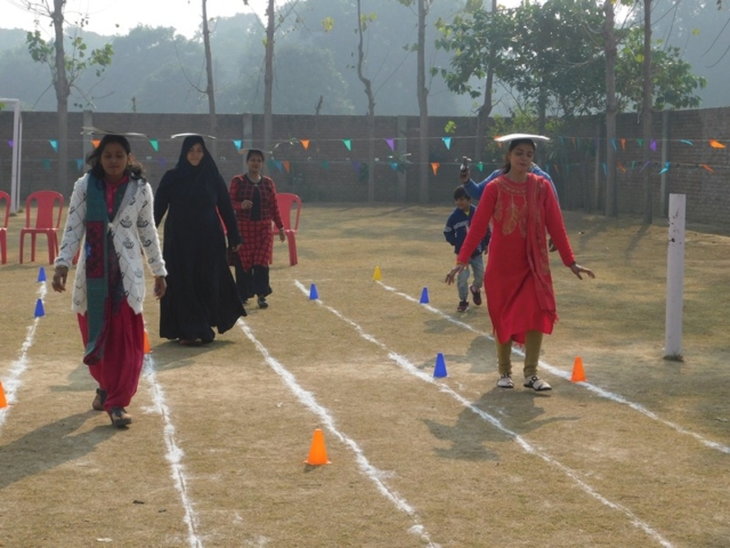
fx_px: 1497
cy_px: 274
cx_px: 365
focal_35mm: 71
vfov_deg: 20.7
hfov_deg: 27.4
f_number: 4.3
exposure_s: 1/800
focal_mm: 12.6
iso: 125
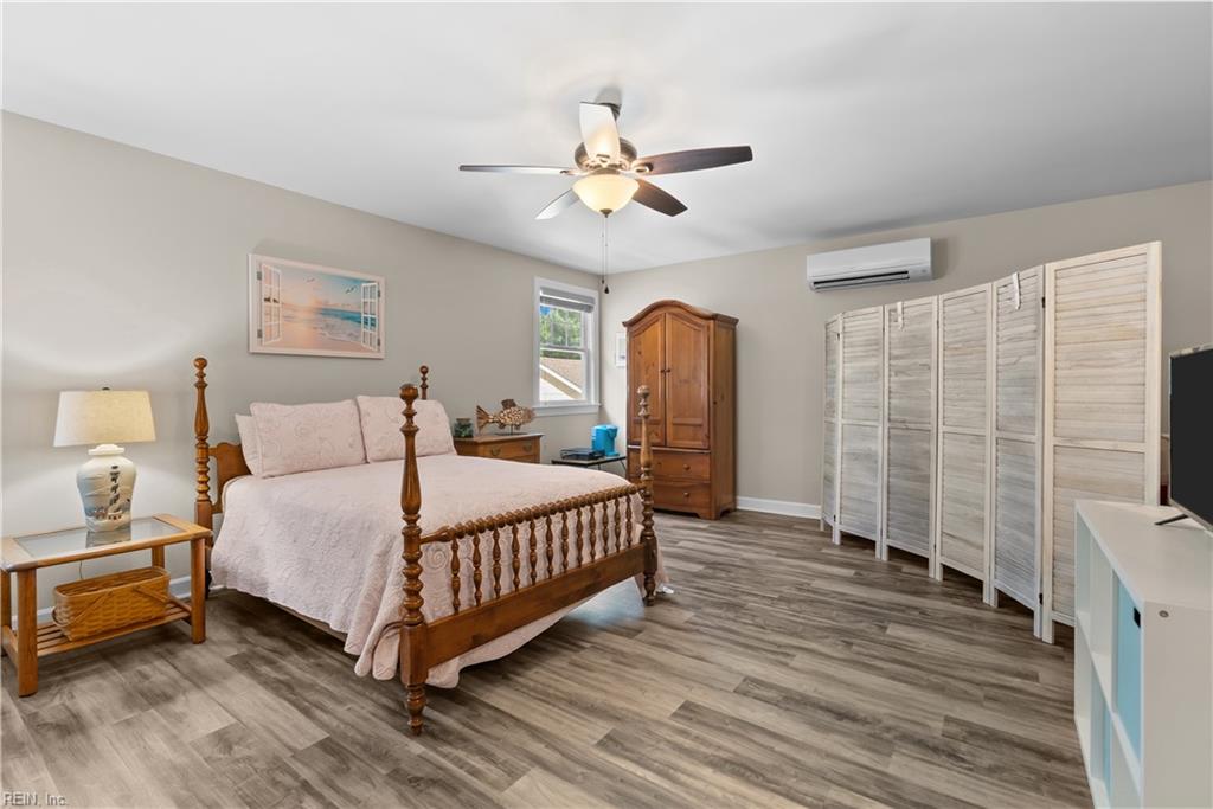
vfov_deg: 73.8
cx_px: 606
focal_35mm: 16
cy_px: 404
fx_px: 539
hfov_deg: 96.7
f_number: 7.1
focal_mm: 16
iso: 1000
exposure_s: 1/2.5
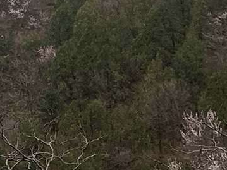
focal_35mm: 145
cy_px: -83
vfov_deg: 9.9
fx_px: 951
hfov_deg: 12.9
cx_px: -117
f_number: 1.6
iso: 50
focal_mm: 5.1
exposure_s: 1/2571
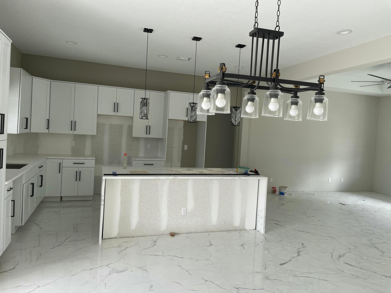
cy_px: 146
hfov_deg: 67.3
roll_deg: -3.2
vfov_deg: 53.1
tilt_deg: -2.5
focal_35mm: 26
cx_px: 196
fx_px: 294
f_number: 1.6
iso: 50
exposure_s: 1/121
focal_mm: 4.2
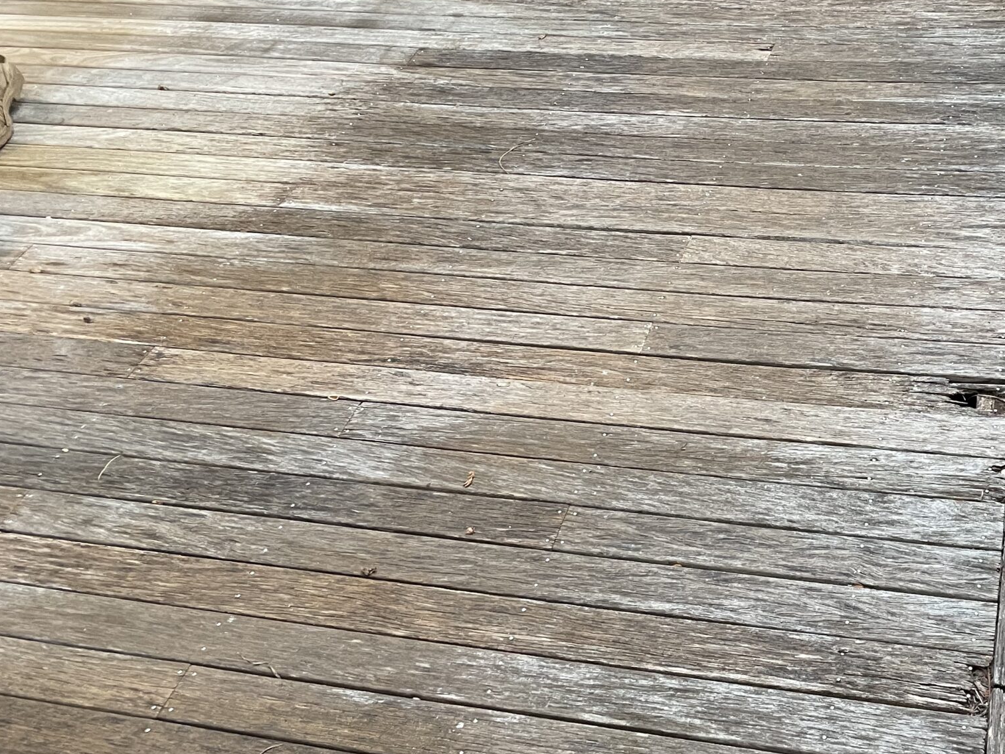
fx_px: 1278
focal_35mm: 44
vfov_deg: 32.7
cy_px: 282
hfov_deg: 41.6
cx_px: 762
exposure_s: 1/50
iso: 200
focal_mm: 4.2
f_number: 1.6
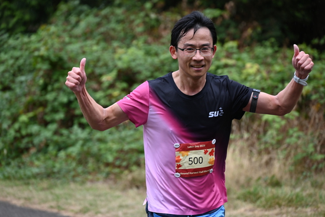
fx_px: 1806
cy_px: 108
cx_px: 162
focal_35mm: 200
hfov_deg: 10.3
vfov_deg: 6.9
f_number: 6.3
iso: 500
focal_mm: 200
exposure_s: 1/250
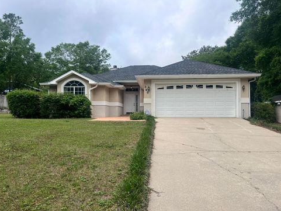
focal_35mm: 27
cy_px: 106
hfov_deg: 65.3
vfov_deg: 51.4
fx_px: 219
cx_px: 140
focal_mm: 5.7
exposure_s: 1/6579
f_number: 1.5
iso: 50
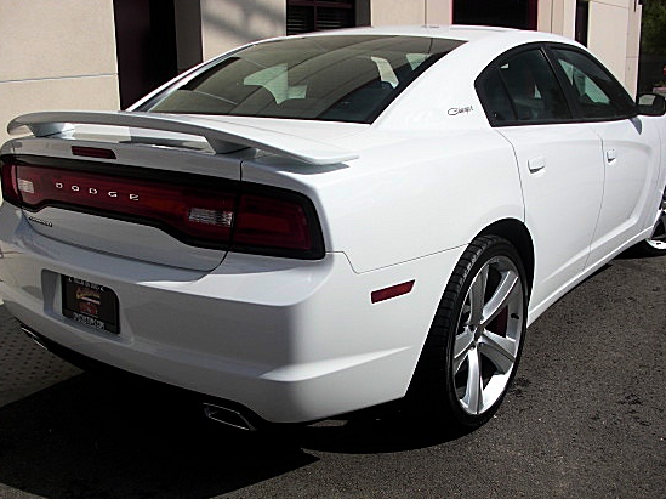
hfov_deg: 44.8
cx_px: 334
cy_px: 274
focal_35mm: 42
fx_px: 808
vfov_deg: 34.3
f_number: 7.9
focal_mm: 6.3
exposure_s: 1/320
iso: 50
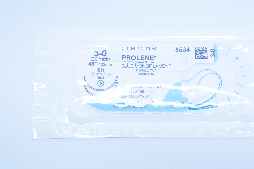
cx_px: 161
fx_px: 536
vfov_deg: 17.9
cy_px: 86
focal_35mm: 76
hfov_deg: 26.6
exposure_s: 1/250
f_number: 4.5
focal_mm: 36
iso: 800
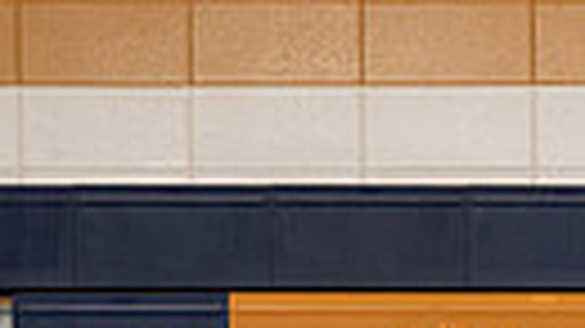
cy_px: 779
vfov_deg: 4.3
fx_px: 4295
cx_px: 824
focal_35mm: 277
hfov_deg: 7.7
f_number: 8
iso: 400
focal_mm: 47
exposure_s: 1/250
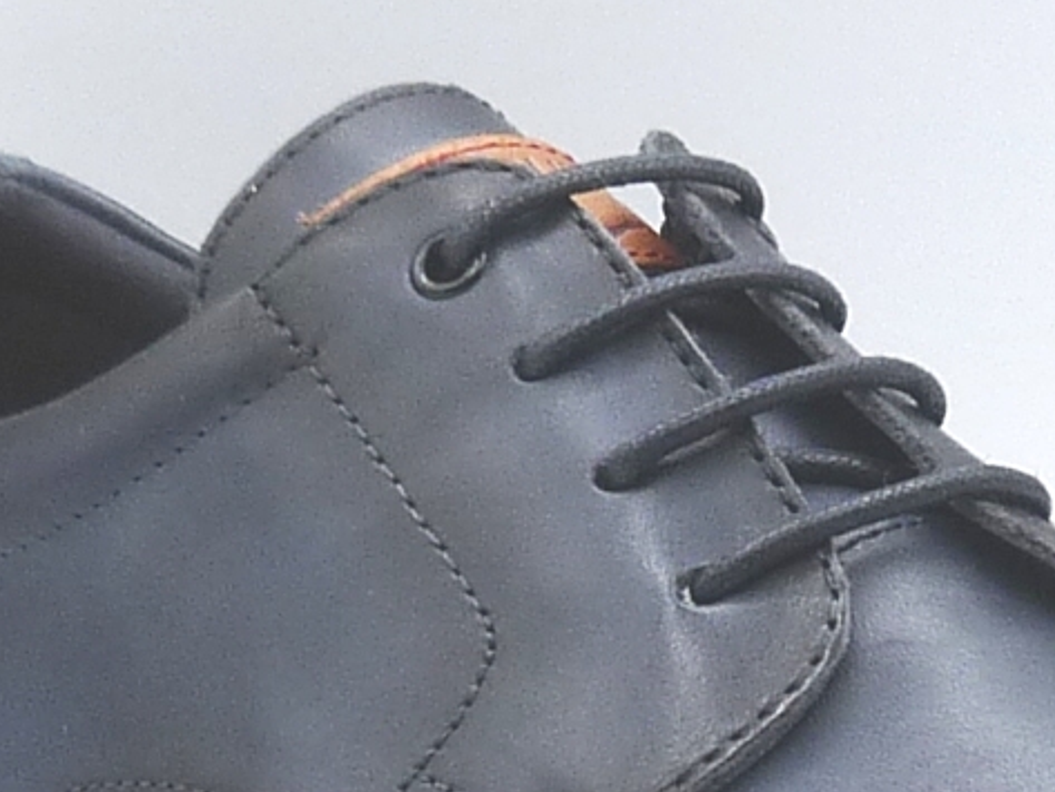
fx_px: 5152
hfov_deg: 11.7
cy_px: 794
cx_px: 839
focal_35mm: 169
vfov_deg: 8.7
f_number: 4
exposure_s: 1/200
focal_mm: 4.9
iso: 100
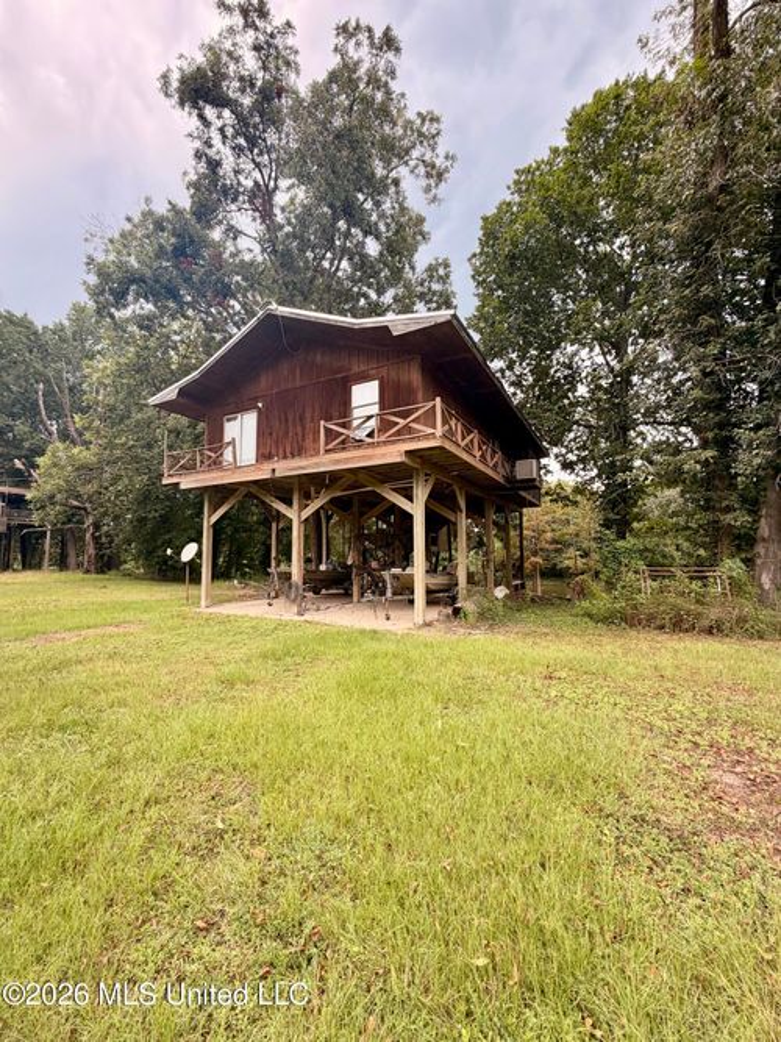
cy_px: 521
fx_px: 421
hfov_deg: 85.7
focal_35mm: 14
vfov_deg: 102.1
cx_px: 390
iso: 50
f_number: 2.2
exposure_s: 1/121
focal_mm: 2.22
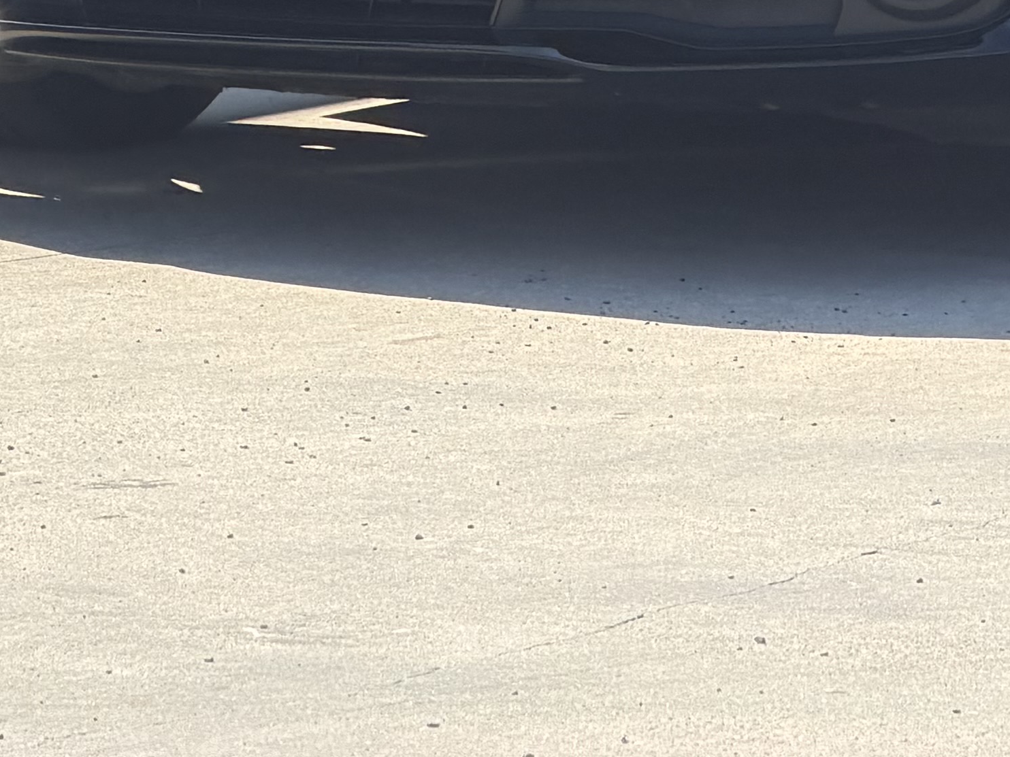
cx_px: 1311
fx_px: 11233
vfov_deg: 3.8
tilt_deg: -4.0
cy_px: -681
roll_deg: -0.1
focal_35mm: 385
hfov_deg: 5.1
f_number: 2.8
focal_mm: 16.89
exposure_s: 1/602
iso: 50
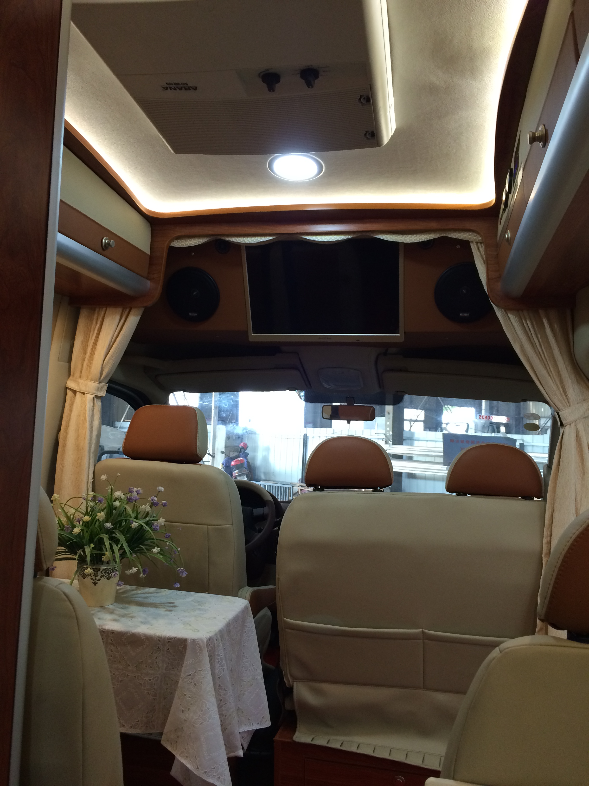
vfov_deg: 61.7
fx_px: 658
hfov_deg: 48.2
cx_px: 294
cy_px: 393
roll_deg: -0.9
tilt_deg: +1.5
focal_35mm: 29
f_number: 2.2
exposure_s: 1/33
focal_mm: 4.15
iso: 80
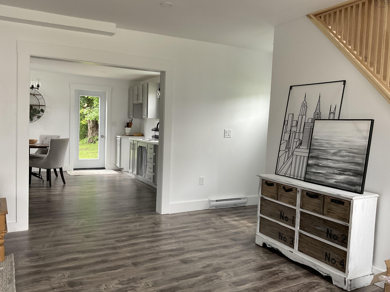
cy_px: 146
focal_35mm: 30
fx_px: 338
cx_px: 192
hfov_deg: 60.0
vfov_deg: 46.8
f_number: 1.8
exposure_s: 1/120
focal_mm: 3
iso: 64
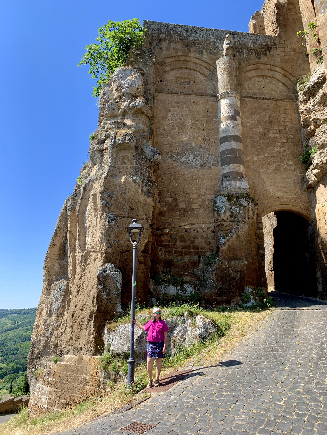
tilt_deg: +18.7
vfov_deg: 67.3
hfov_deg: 53.1
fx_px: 327
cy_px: 218
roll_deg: -0.9
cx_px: 164
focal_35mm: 26
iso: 25
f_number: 1.8
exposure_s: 1/1205
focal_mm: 4.25
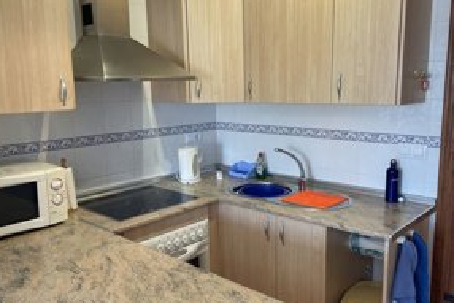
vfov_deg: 38.9
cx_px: 241
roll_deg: +1.4
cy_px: 159
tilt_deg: -10.3
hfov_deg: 55.7
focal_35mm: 34
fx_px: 429
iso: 125
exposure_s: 1/100
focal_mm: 4.2
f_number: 1.6
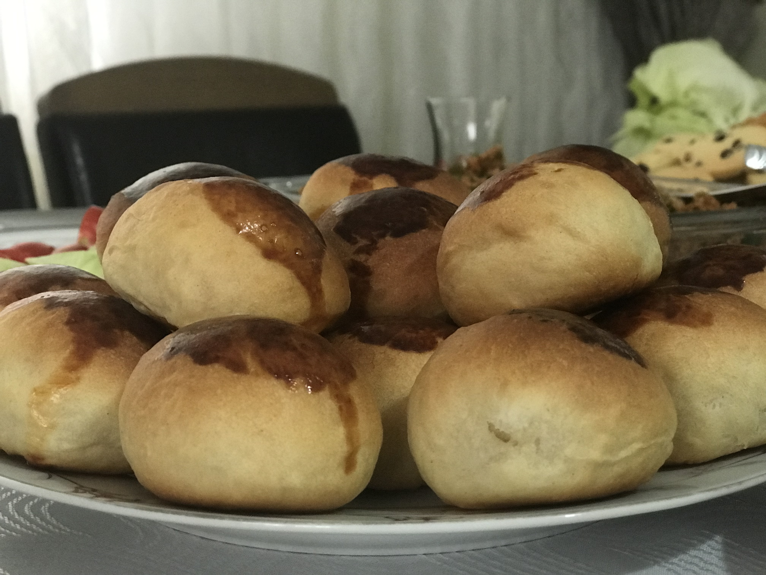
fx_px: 1261
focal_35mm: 57
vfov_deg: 25.7
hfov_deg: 33.8
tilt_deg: -8.9
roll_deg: +1.9
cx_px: 383
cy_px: 288
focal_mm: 6.6
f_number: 2.8
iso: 500
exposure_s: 1/50
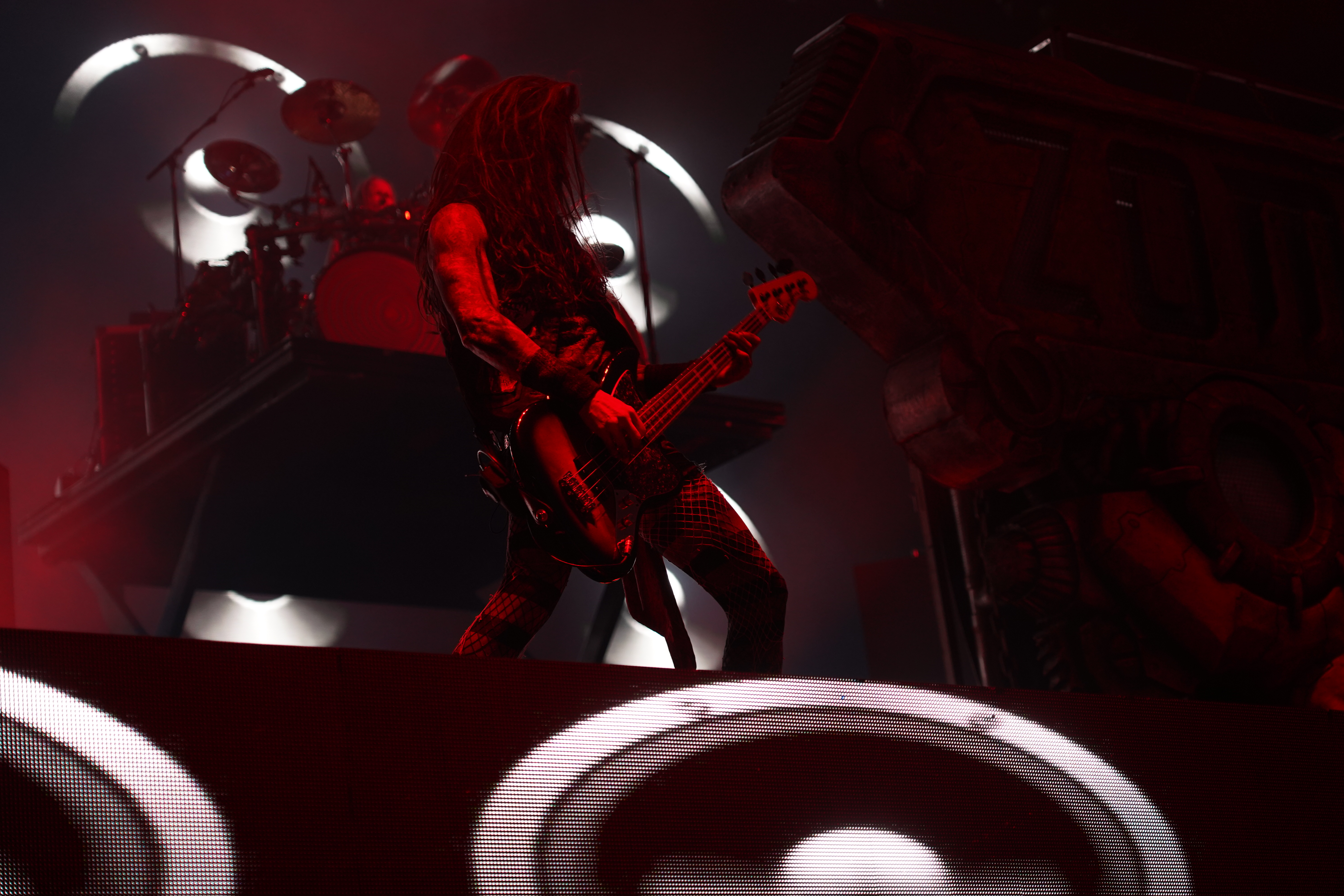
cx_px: 672
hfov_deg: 27.0
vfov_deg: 18.2
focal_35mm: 75
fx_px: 2800
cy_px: 448
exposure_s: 1/125
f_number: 4
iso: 1000
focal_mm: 75
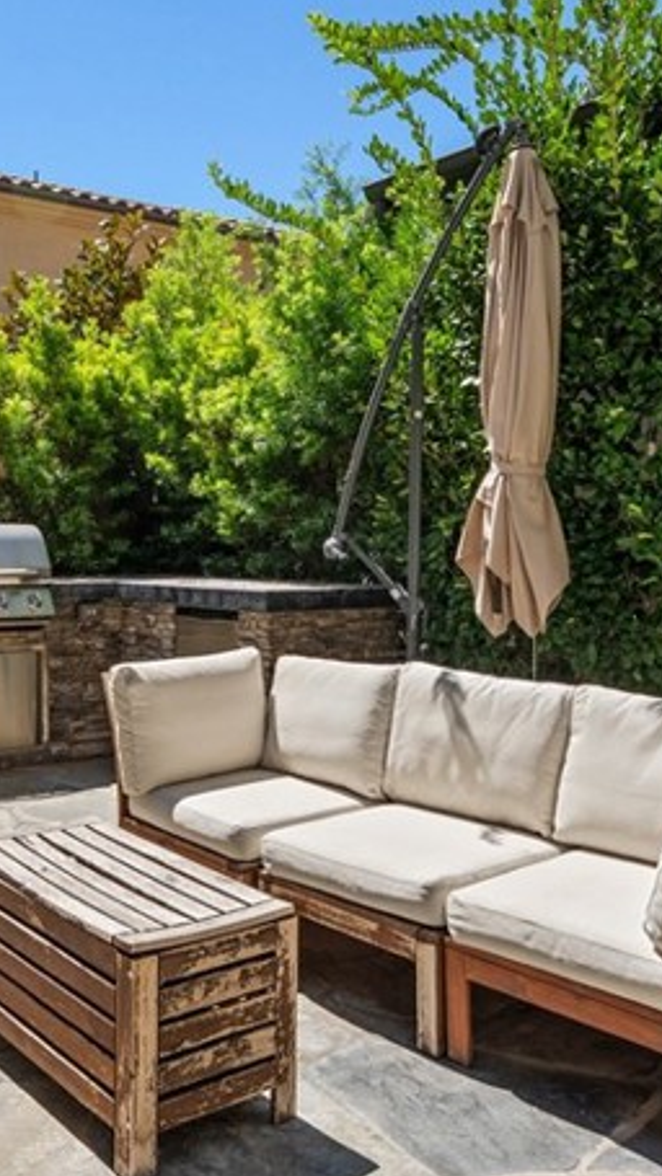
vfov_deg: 59.4
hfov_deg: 34.8
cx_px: 160
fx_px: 1030
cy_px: 549
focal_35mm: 33
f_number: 6.3
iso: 250
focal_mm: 14
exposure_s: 1/160
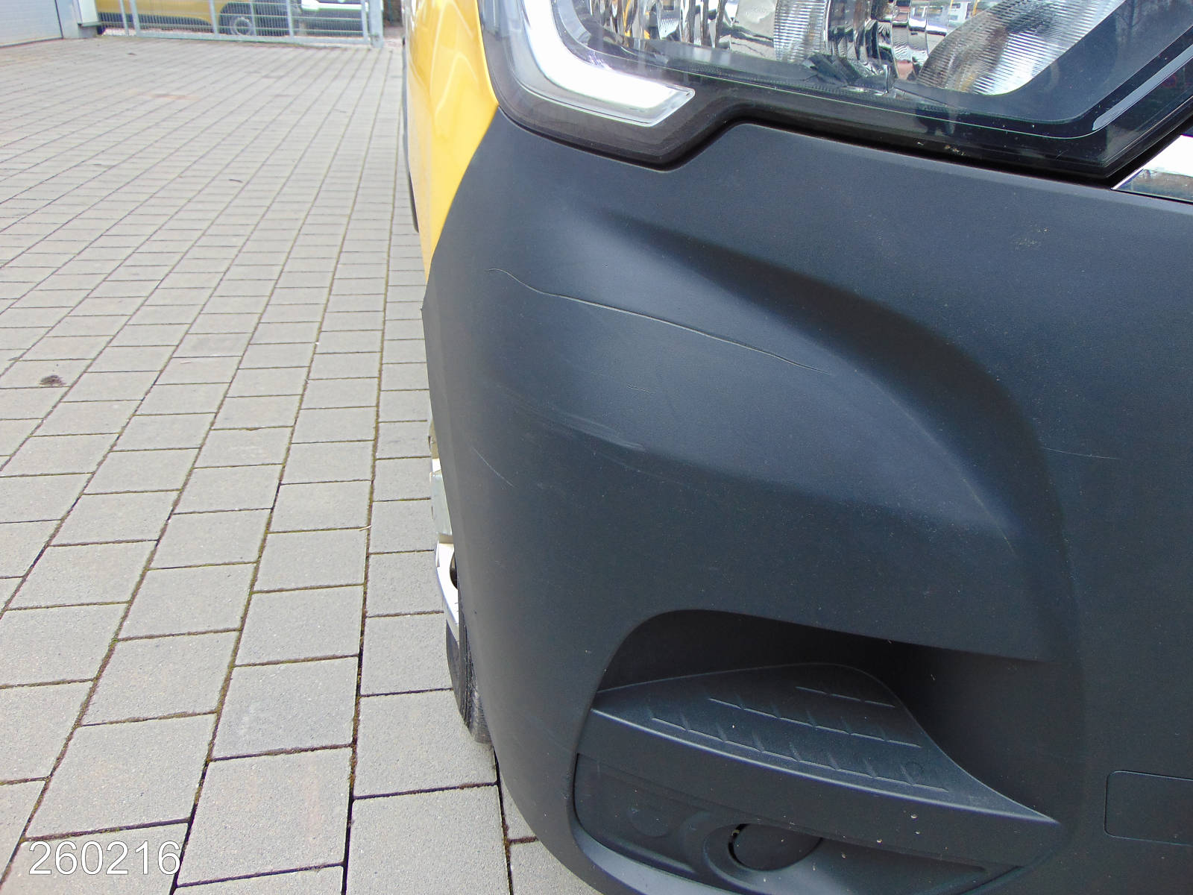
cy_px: 448
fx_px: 862
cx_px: 596
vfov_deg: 54.9
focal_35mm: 25
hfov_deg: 69.4
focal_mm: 4.5
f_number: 3
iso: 80
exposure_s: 1/500
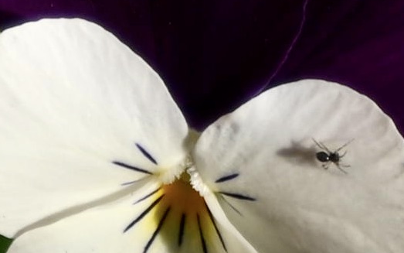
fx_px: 14392
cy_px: 207
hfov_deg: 1.6
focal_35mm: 1307
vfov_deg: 1.0
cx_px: 155
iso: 100
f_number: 5.6
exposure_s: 1/1000
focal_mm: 300
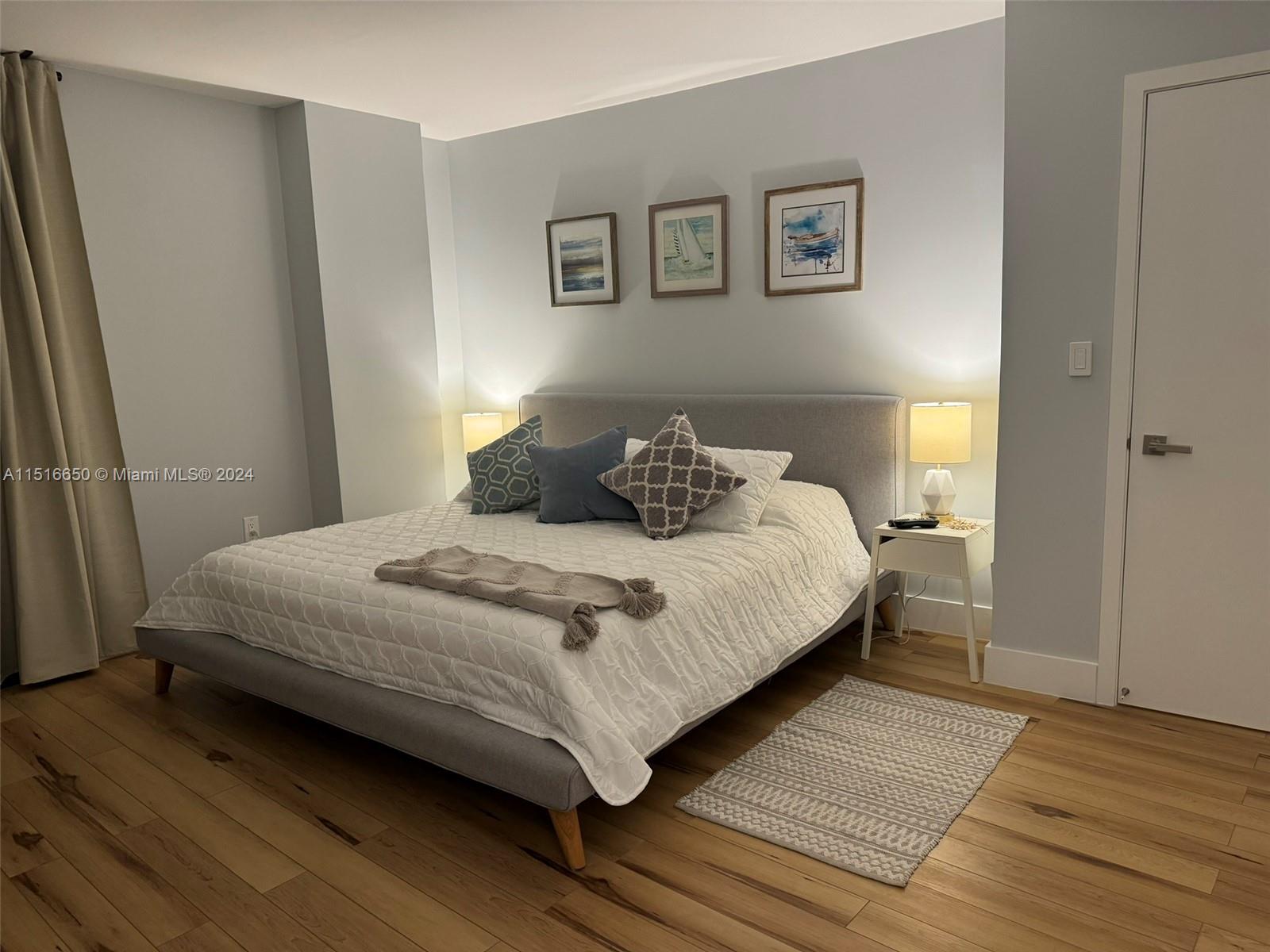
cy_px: 476
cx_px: 635
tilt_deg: -8.7
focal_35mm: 24
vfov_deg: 56.8
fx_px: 881
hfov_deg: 71.6
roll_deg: +2.0
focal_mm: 6.86
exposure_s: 1/60
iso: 250
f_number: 1.78
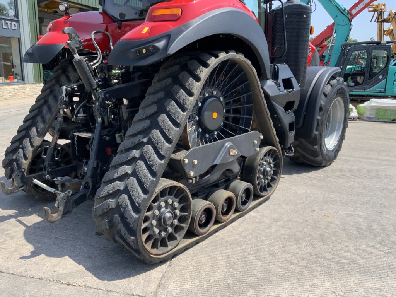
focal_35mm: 29
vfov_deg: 48.2
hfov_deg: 61.7
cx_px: 198
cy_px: 148
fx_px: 332
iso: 16
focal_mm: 3
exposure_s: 1/816
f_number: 1.8
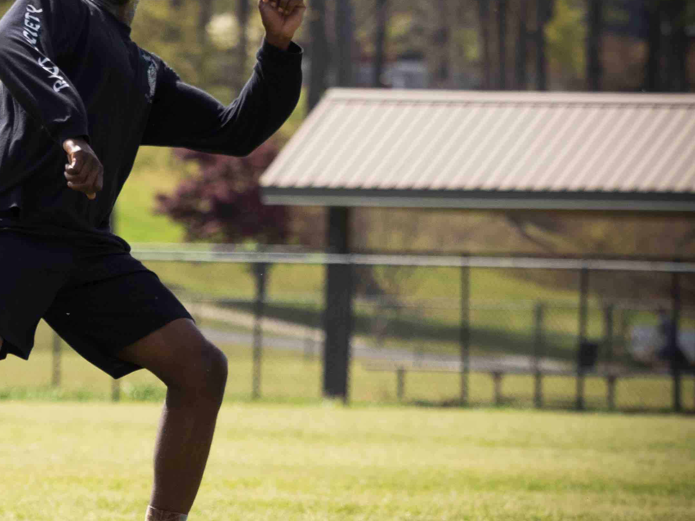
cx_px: 0
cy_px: 191
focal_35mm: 414
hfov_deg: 4.8
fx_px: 8312
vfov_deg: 3.6
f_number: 3.5
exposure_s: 1/2500
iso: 200
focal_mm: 97
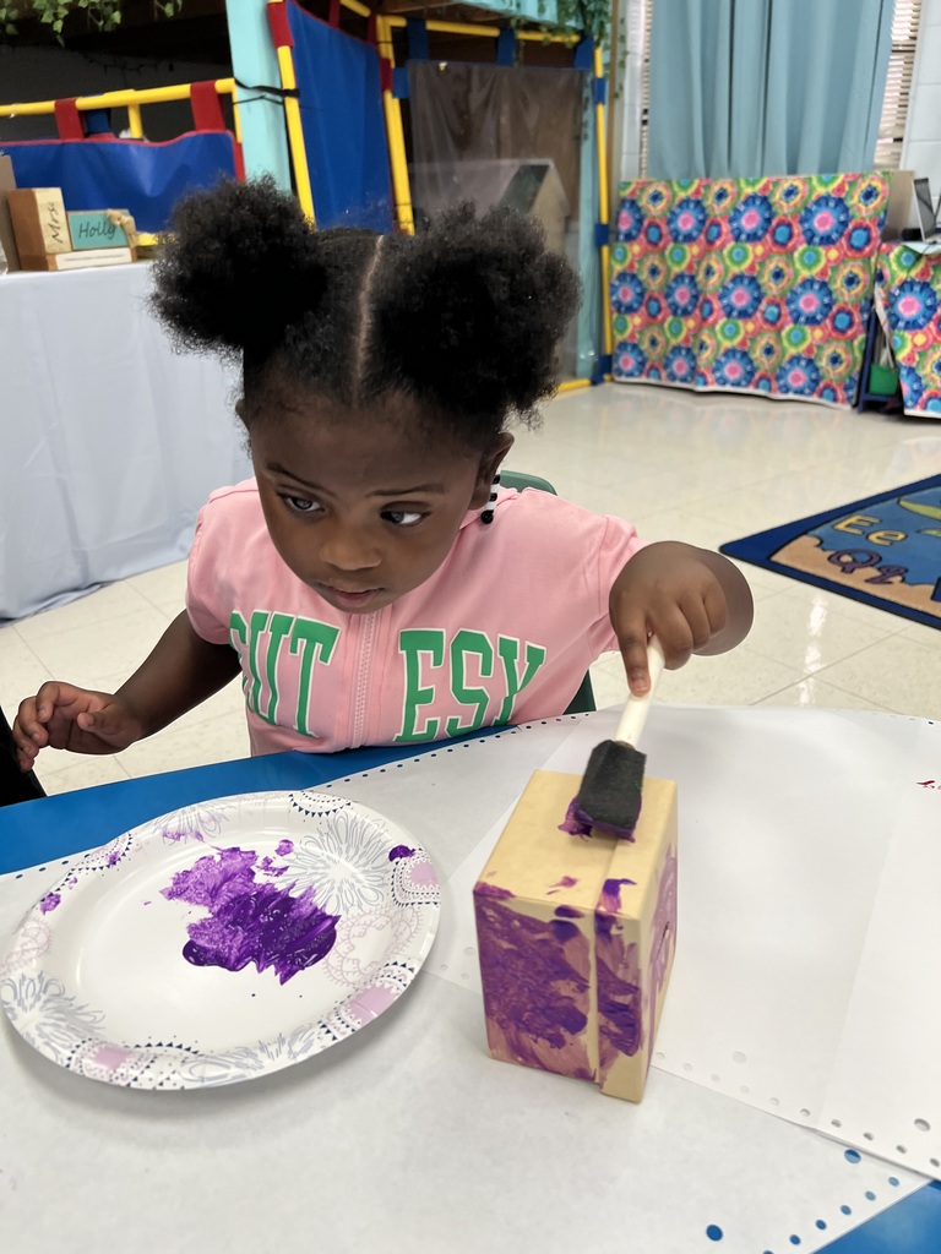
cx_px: 470
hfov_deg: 53.1
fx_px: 942
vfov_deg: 67.3
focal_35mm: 26
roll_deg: +3.8
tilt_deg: -22.7
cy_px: 627
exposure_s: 1/120
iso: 125
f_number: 1.5
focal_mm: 5.7
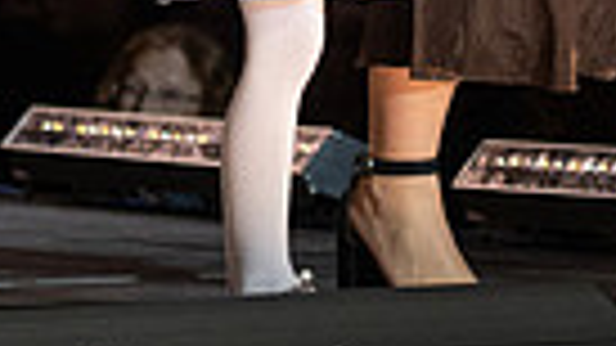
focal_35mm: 495
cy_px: -379
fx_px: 8084
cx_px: 141
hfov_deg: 4.4
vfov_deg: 2.4
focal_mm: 78
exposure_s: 1/640
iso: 640
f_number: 2.8
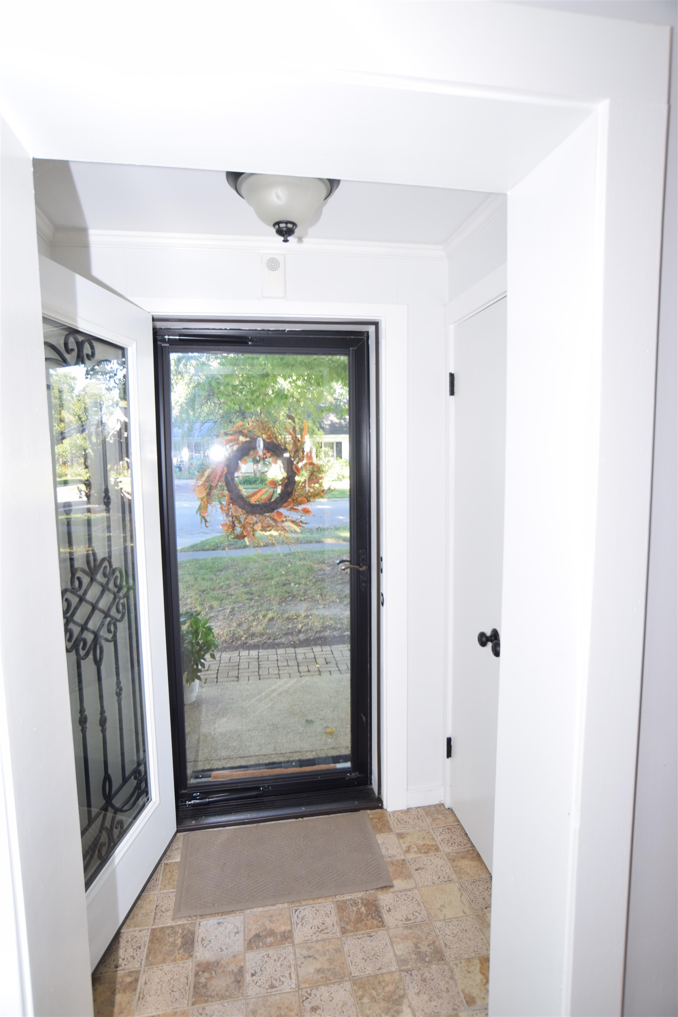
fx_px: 551
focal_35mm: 20
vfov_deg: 85.4
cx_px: 339
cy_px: 508
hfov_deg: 63.2
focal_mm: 13
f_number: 4.8
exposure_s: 1/20
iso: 250
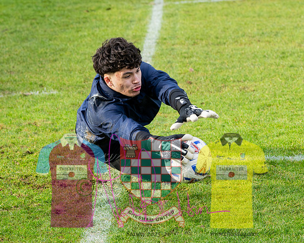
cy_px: 132
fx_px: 1792
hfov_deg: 9.7
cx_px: 169
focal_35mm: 199
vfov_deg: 7.8
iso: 1250
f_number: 4.5
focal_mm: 77
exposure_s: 1/1600
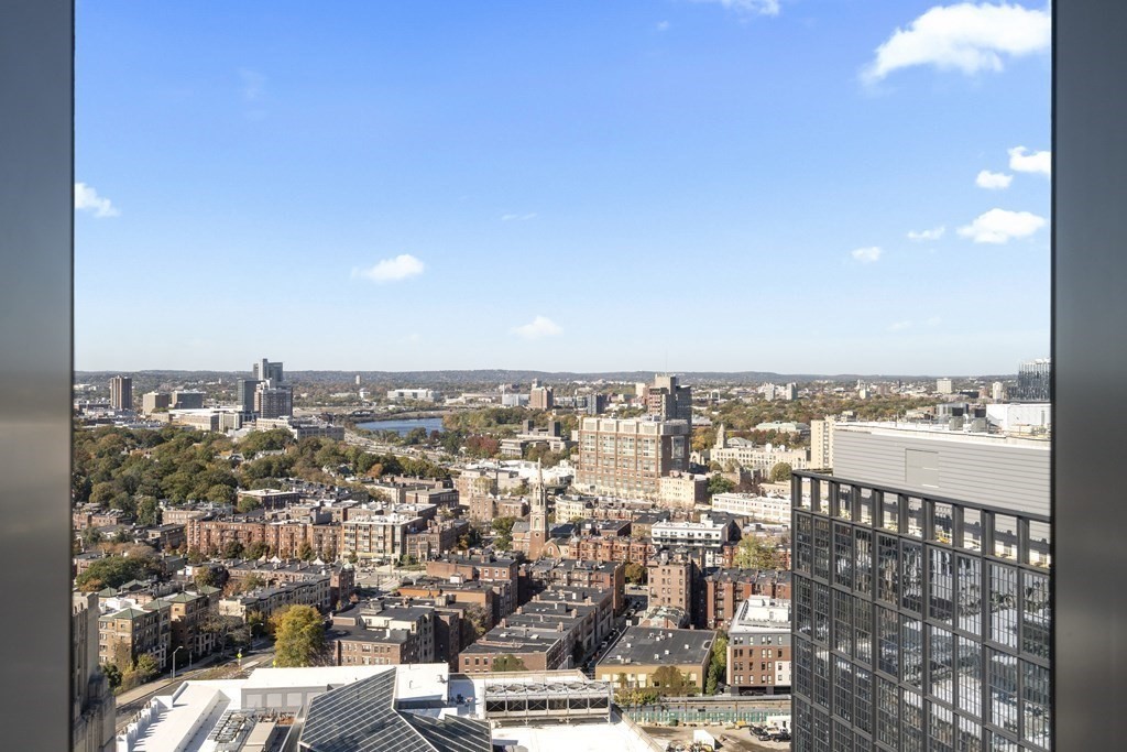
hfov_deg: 58.7
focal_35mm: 32
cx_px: 564
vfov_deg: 41.1
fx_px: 1002
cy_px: 376
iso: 320
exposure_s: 1/160
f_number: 11
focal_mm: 32
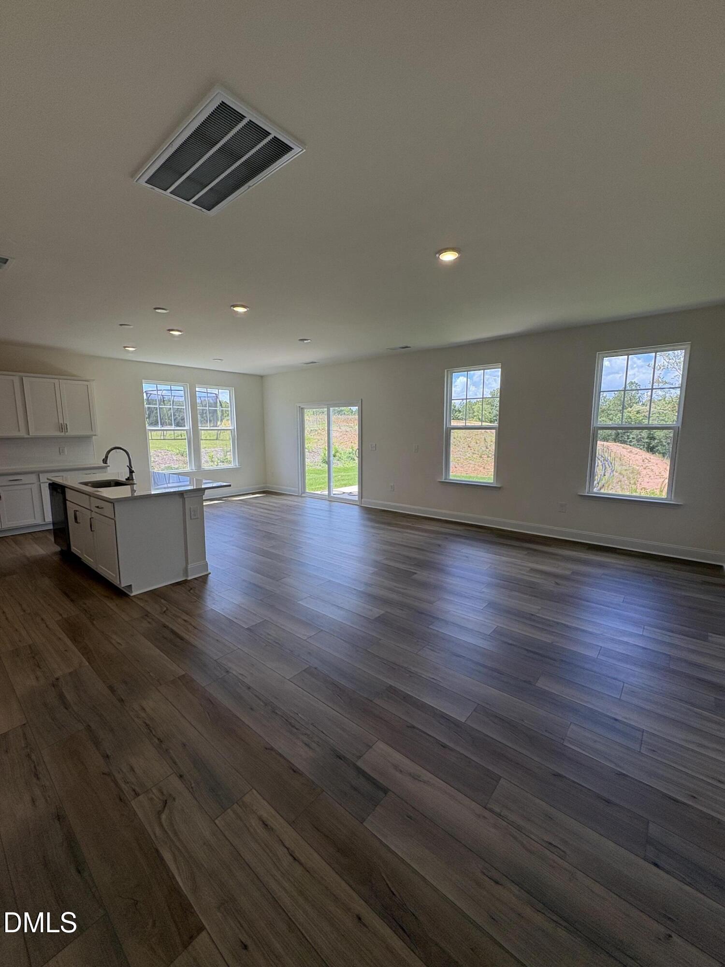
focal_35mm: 14
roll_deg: -0.1
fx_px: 391
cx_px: 362
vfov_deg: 102.1
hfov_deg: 85.7
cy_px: 484
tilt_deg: -8.0
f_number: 2.2
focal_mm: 2.22
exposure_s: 1/224
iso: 50
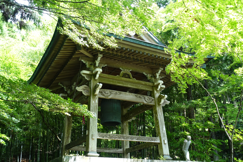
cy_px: 81
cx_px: 122
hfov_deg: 46.4
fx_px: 283
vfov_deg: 31.9
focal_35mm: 42
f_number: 3.5
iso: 125
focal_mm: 15.31
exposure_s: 1/80
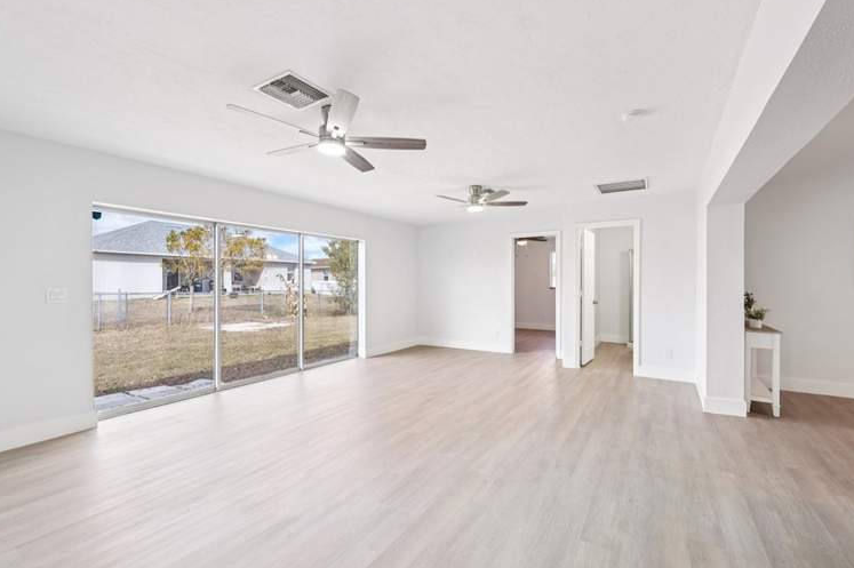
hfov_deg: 100.4
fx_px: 356
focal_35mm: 15
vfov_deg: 77.2
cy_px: 288
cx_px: 428
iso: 400
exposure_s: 1/30
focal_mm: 14
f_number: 8
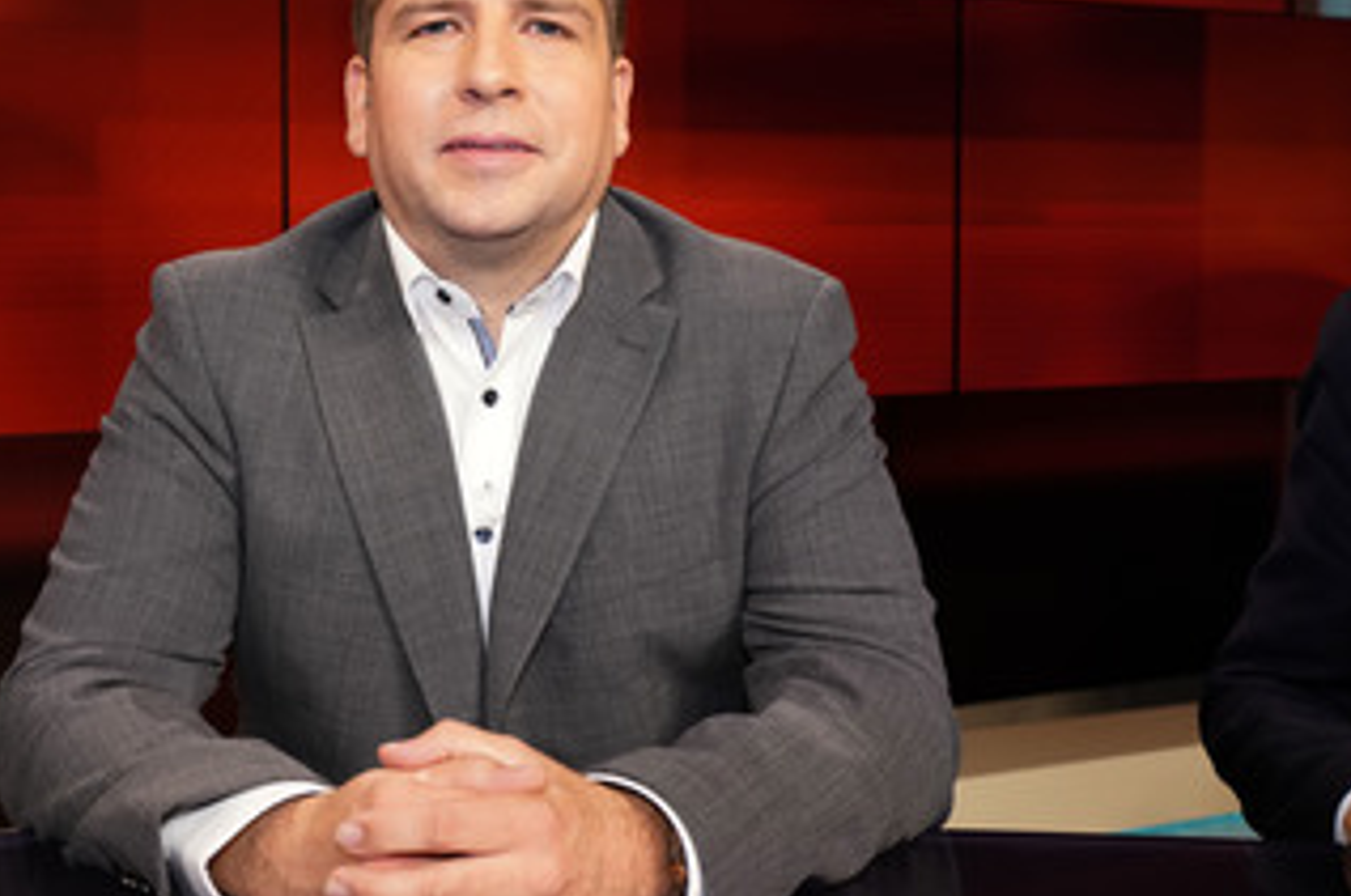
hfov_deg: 44.1
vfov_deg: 30.4
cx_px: 482
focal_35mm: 44
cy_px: 386
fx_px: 1649
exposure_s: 1/125
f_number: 5.6
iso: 2000
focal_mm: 31
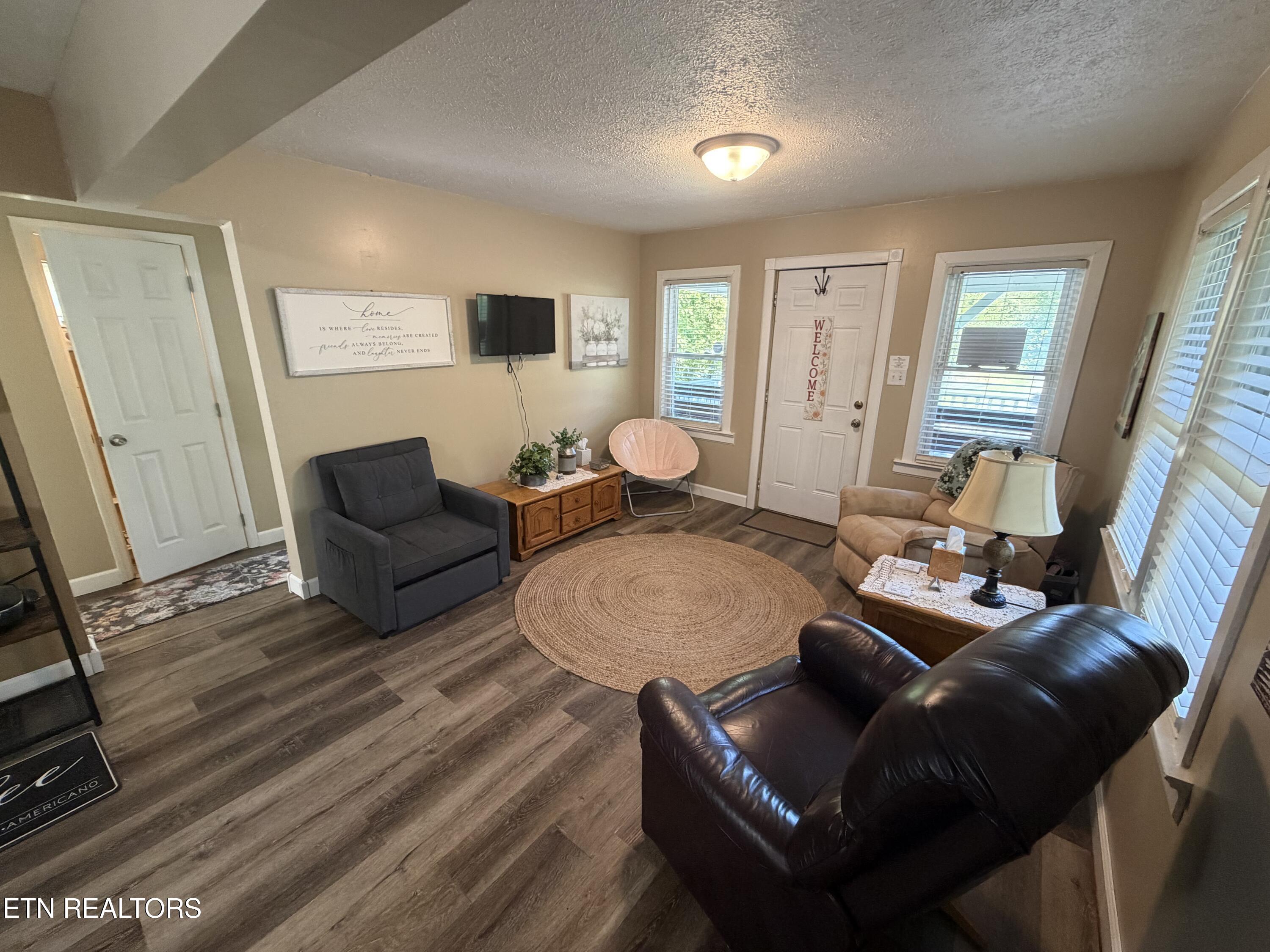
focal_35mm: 14
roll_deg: -0.9
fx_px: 514
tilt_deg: -16.5
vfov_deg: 85.7
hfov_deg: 102.1
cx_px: 635
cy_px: 476
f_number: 2.2
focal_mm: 2.22
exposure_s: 1/60
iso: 320
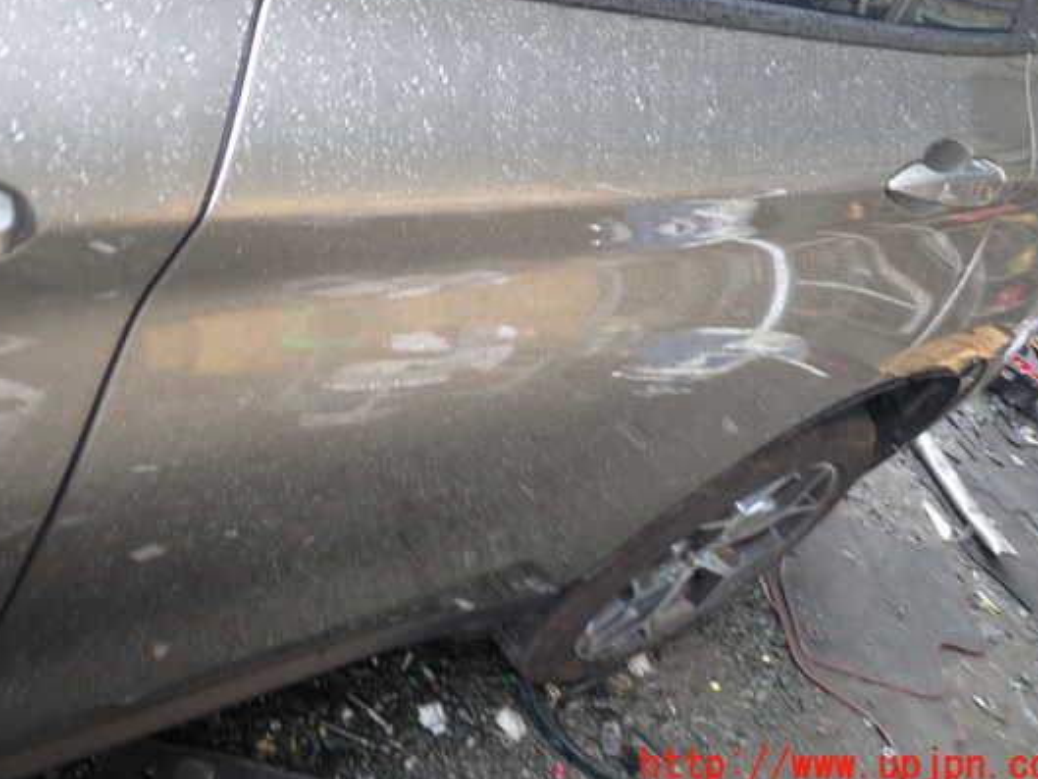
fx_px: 1020
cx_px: 494
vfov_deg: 41.8
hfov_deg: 53.9
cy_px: 349
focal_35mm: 34
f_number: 2.3
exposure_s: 1/40
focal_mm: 5.4
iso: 200
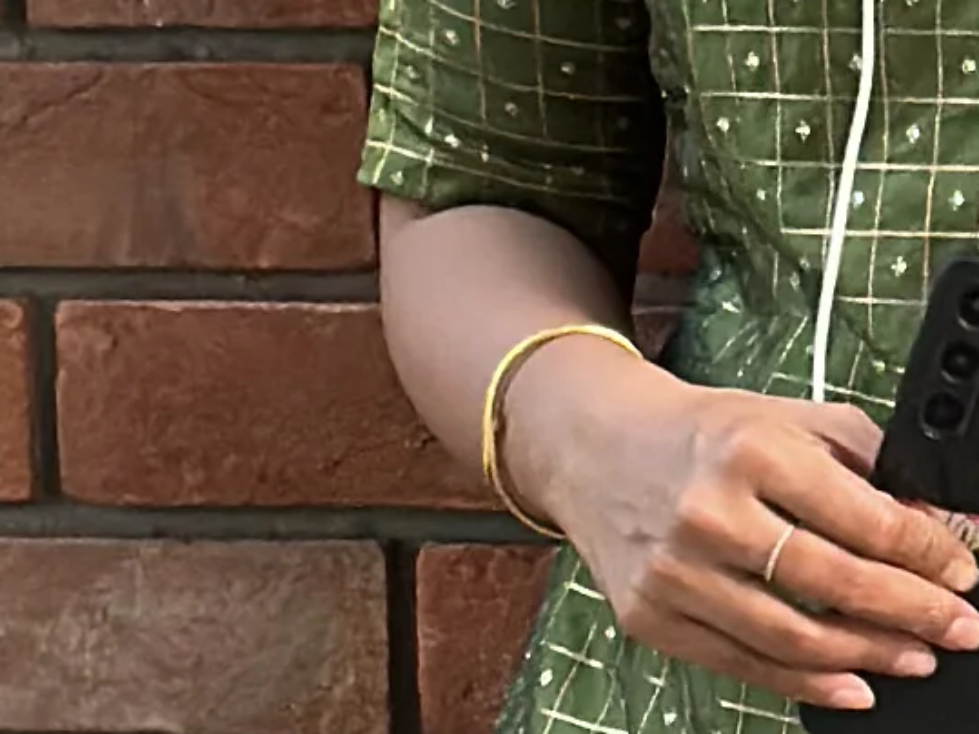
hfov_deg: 5.5
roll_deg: +1.2
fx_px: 10151
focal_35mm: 359
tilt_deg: -8.1
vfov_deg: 4.1
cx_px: 1064
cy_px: 714
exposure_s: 1/49
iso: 400
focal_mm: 6.86
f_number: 1.78
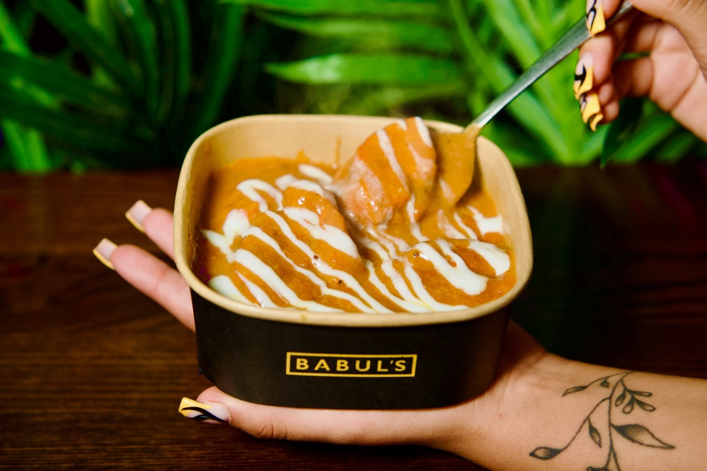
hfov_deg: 31.9
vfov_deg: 21.6
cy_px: 236
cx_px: 354
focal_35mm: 63
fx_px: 1237
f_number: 4
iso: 2000
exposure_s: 1/250
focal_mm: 63
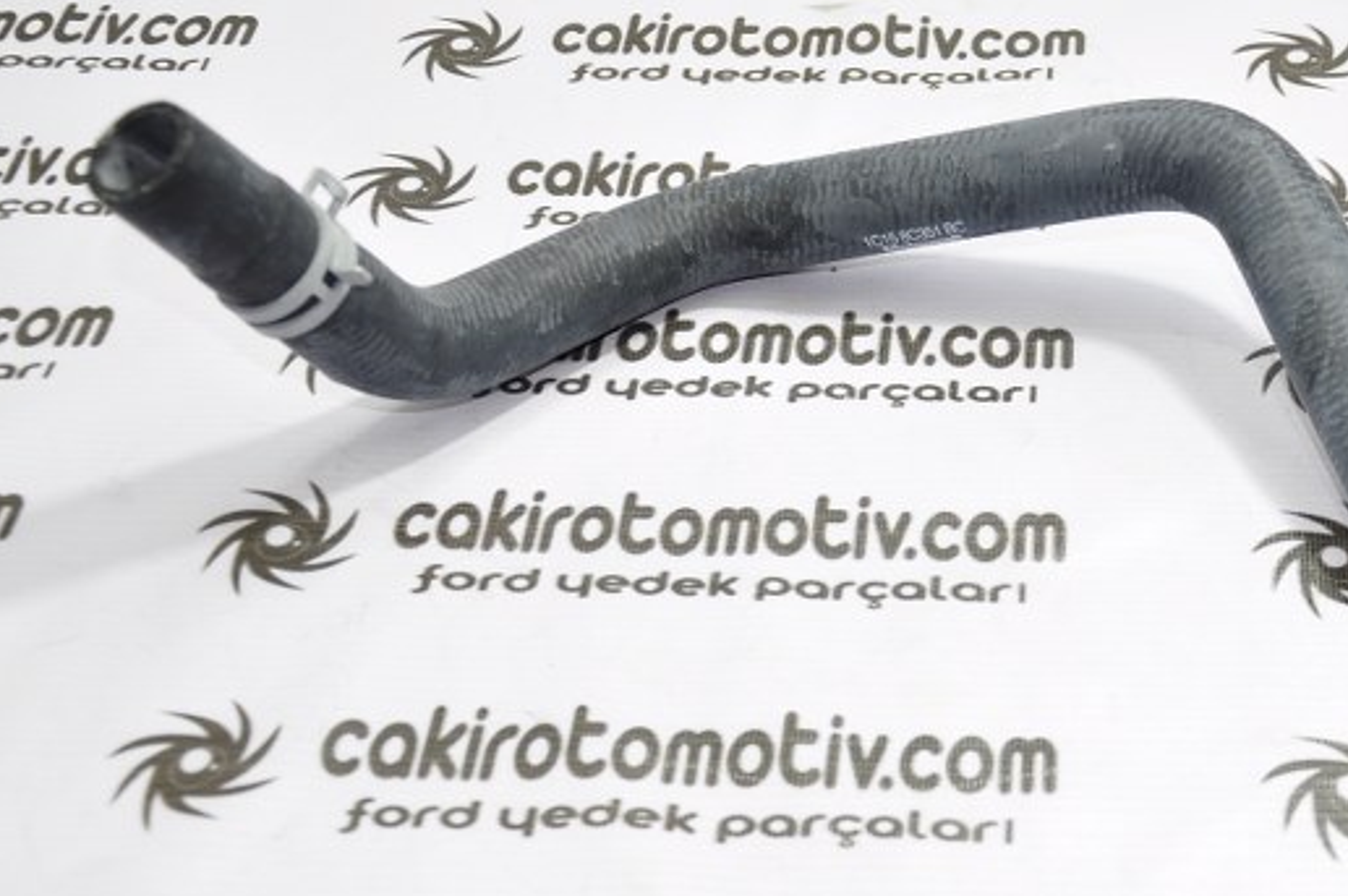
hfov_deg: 29.0
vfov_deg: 20.0
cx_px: 1087
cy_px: 441
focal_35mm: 68
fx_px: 2544
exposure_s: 1/15
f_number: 4
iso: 200
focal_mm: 26
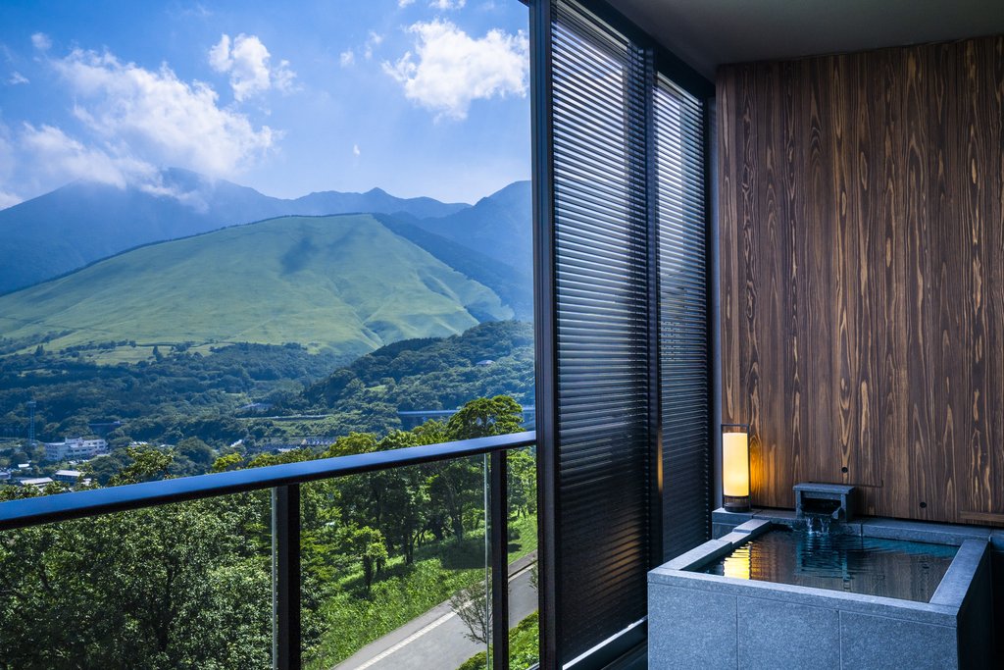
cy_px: 335
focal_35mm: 30
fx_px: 837
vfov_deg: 43.6
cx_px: 502
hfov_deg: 61.9
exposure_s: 1/80
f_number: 10
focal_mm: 30
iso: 500
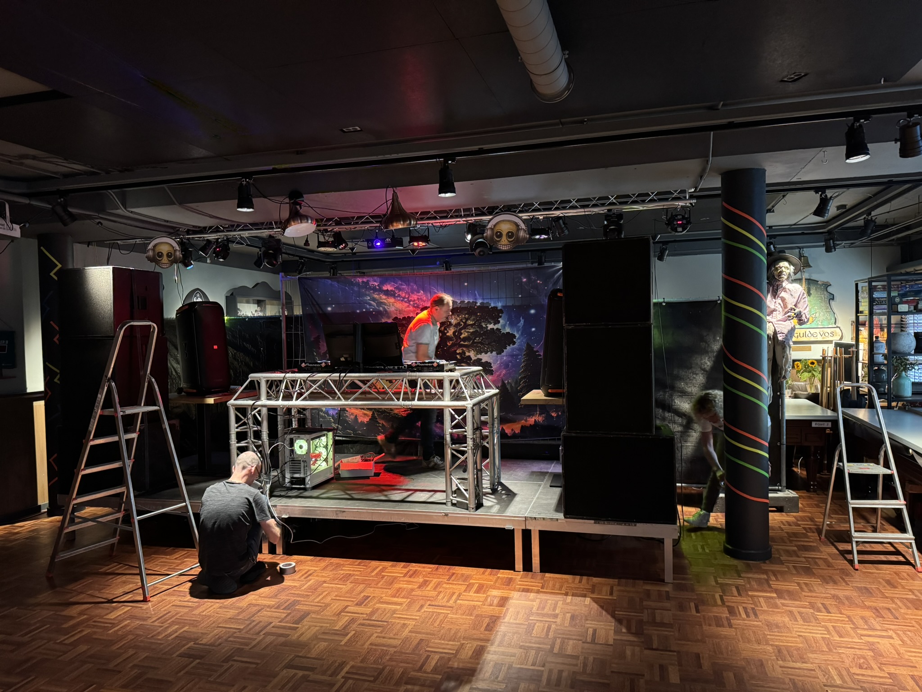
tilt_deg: -1.4
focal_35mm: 24
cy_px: 346
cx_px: 461
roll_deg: +1.4
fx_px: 639
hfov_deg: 71.6
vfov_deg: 56.8
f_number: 1.78
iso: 800
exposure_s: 1/33
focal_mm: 6.76
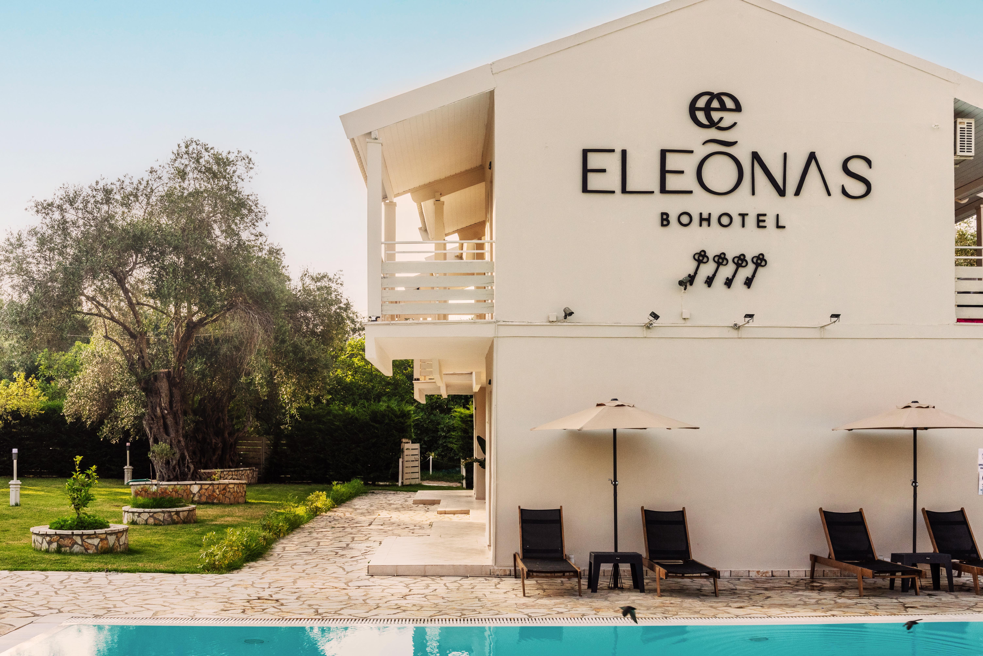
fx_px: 1038
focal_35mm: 38
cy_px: 328
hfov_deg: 50.7
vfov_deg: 35.1
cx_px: 492
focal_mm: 38
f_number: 11
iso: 640
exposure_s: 1/250
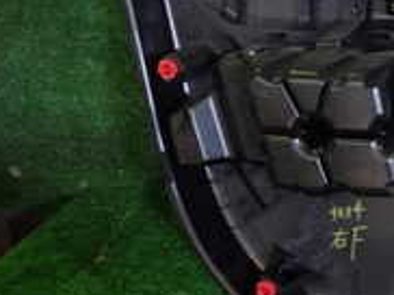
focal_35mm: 99
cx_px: 602
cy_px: 33
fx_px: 1125
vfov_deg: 14.8
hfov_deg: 17.7
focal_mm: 5.4
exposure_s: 1/30
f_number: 2.3
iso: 200
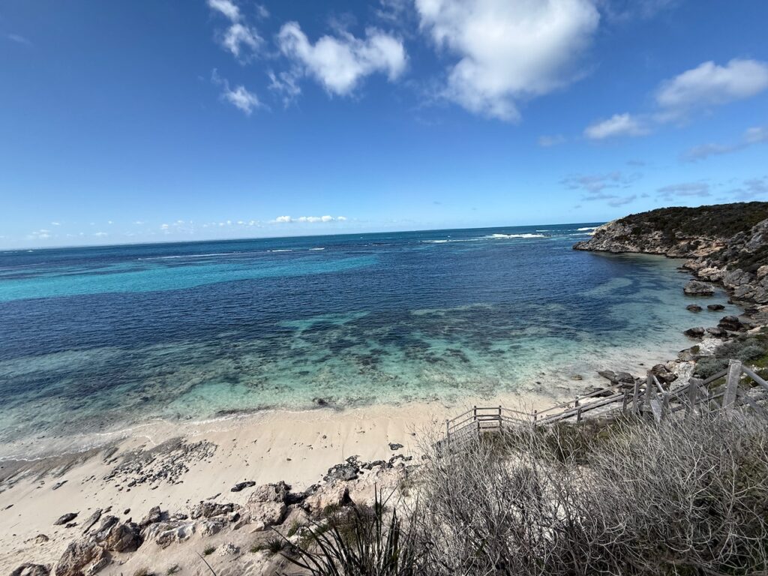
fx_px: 311
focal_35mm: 14
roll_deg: +2.3
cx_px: 384
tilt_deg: -10.1
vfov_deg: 85.7
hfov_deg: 102.1
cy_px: 288
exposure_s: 1/2092
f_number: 2.2
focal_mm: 2.22
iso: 50
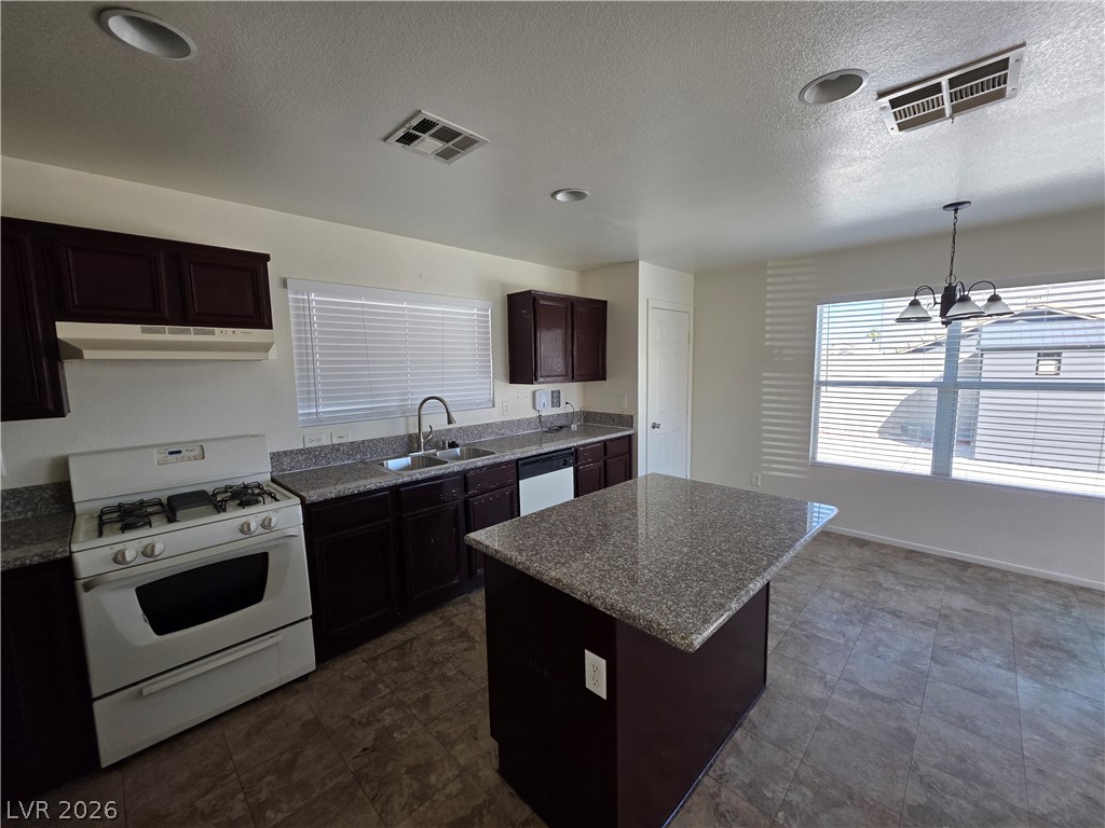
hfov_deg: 106.2
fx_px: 415
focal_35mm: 13
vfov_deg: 89.9
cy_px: 414
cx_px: 552
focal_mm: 2.2
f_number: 1.9
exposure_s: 1/120
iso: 50
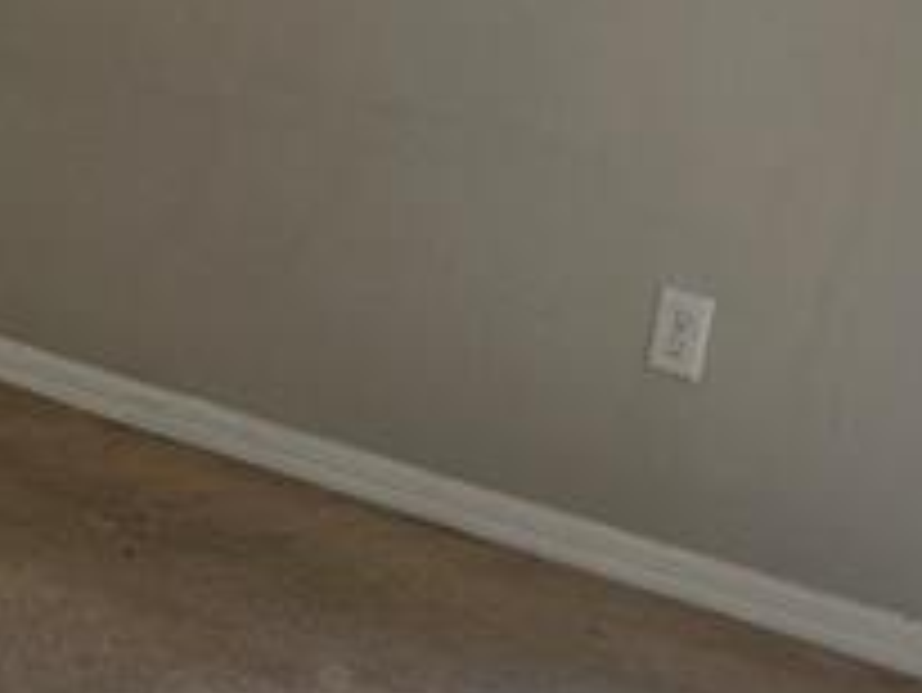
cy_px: 130
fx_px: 3065
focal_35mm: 115
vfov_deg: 12.8
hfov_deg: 14.8
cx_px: -760
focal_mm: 5.4
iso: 80
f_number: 1.8
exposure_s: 1/1093
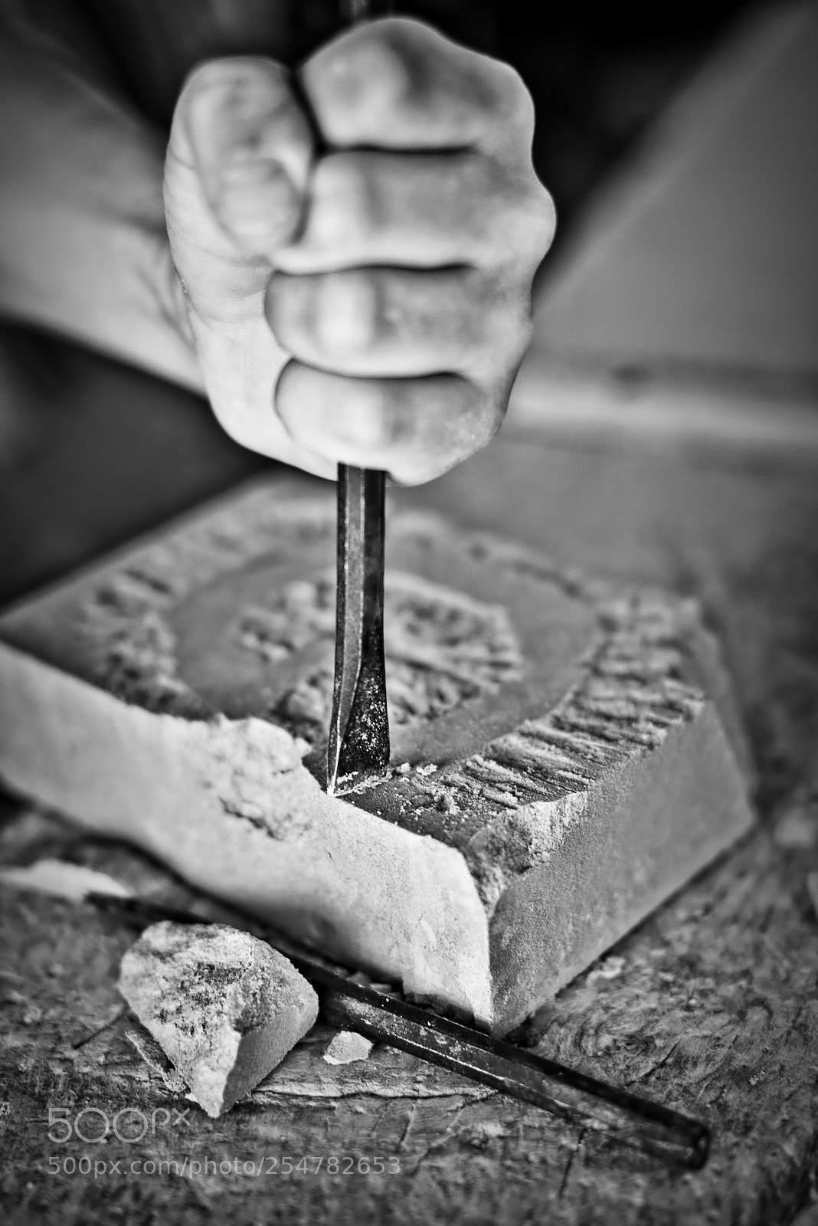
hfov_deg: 27.0
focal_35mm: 50
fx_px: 1703
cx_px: 409
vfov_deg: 39.6
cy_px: 613
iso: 250
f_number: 2.8
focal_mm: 50
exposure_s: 1/100
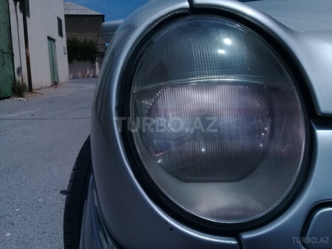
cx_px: 166
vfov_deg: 45.4
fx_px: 297
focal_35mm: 31
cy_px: 124
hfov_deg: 58.4
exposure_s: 1/7299
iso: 64
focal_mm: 3.3
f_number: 2.2
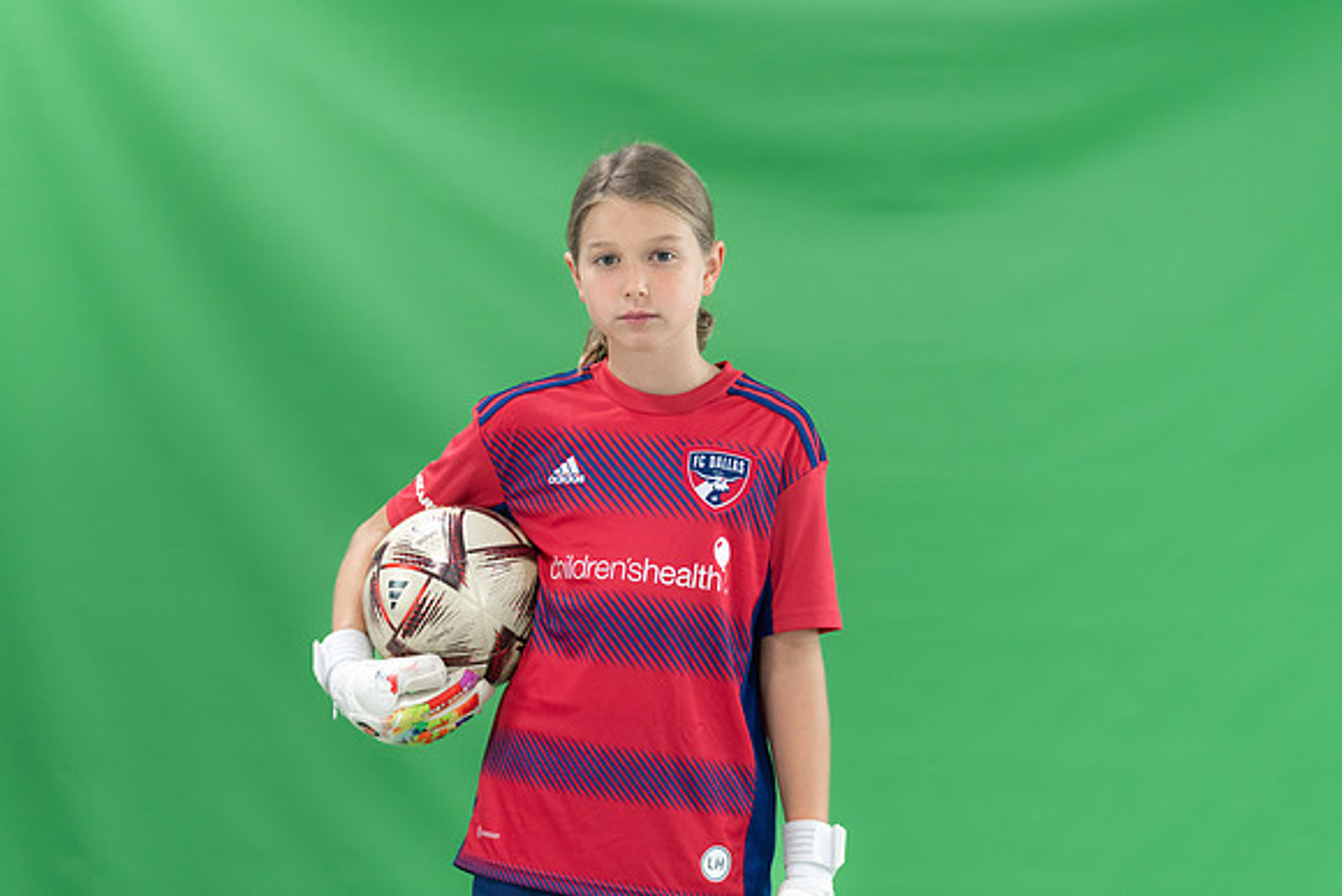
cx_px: 671
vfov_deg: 10.2
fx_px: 5001
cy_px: 448
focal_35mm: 134
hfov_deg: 15.3
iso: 1000
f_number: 2.8
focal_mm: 131
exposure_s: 1/250
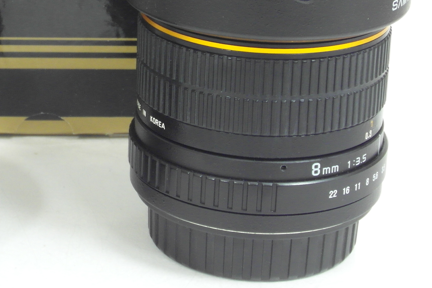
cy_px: -2
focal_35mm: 137
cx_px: 54
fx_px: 1644
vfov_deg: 9.9
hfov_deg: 14.8
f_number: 4
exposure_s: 1/6
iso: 200
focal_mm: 10.2
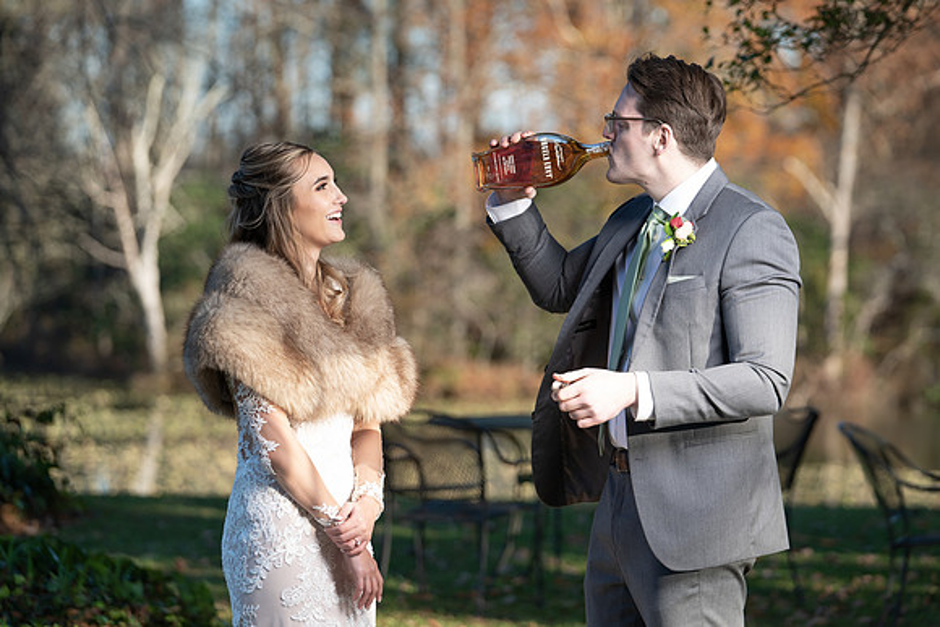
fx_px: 3897
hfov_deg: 13.8
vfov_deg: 9.2
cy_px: 313
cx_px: 457
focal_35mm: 149
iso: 50
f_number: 4
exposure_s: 1/250
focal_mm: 142
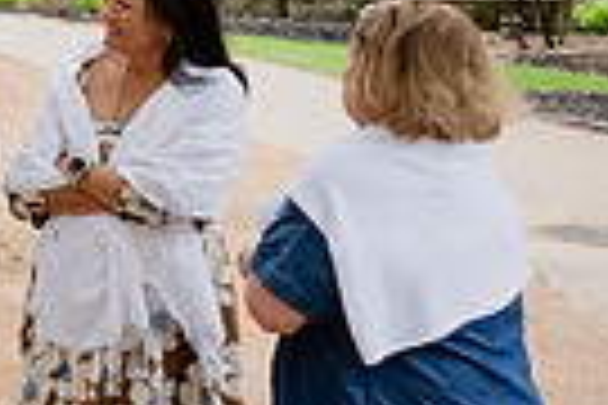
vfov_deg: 11.8
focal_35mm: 116
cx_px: -581
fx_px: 1959
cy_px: 79
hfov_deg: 14.7
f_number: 2.8
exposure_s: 1/250
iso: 4000
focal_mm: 27
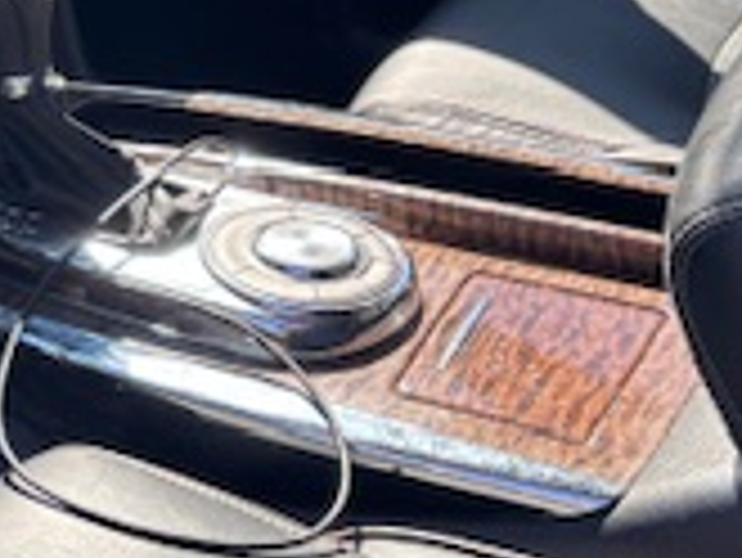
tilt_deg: -22.9
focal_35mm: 101
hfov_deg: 18.2
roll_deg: +2.7
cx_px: -198
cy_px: -22
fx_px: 2167
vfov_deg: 14.4
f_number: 1.6
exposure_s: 1/484
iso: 50
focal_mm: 5.96
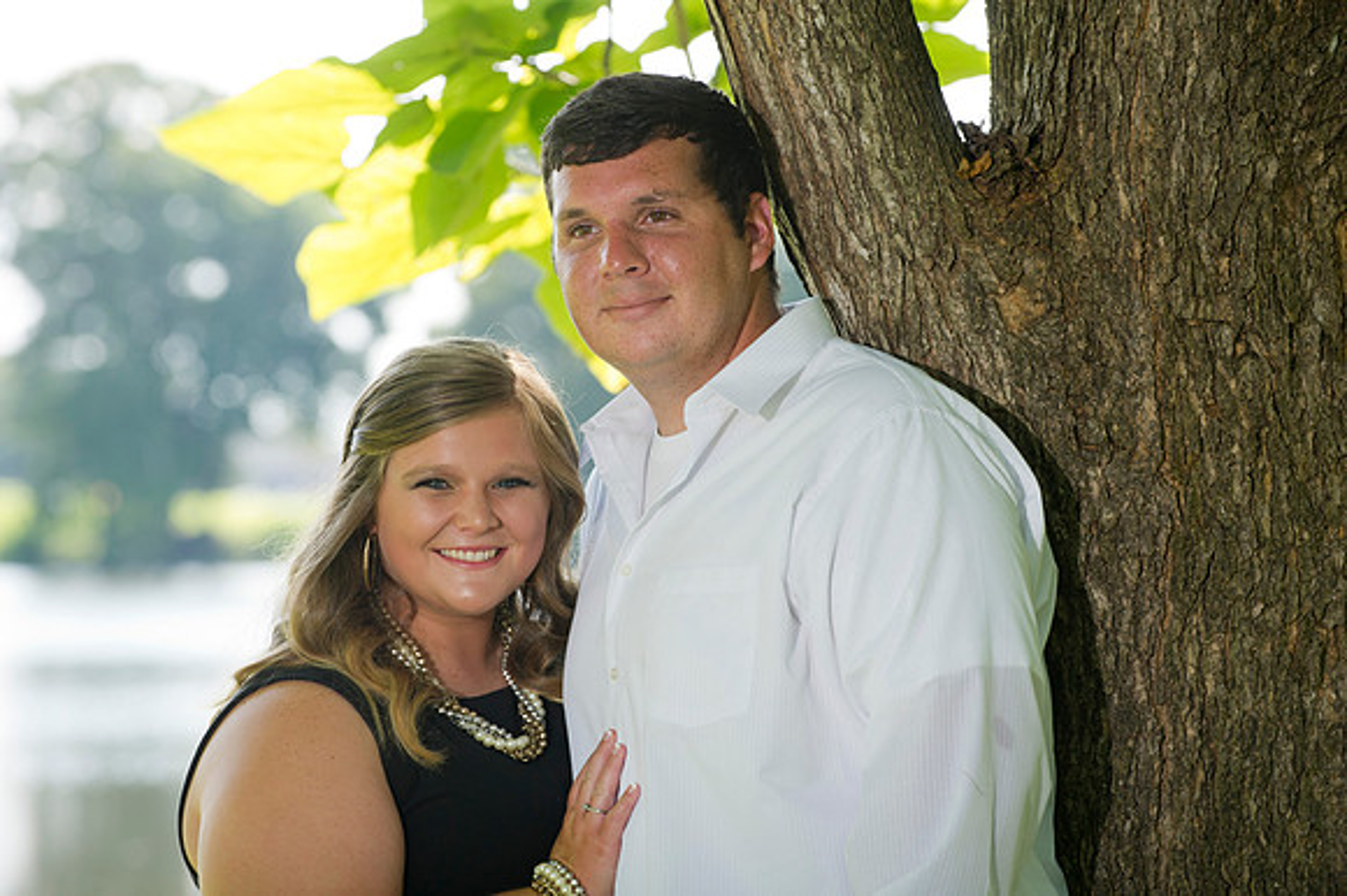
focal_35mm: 160
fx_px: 5983
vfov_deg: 8.6
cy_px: 448
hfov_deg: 12.8
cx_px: 674
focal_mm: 160
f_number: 4.5
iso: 320
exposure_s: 1/250
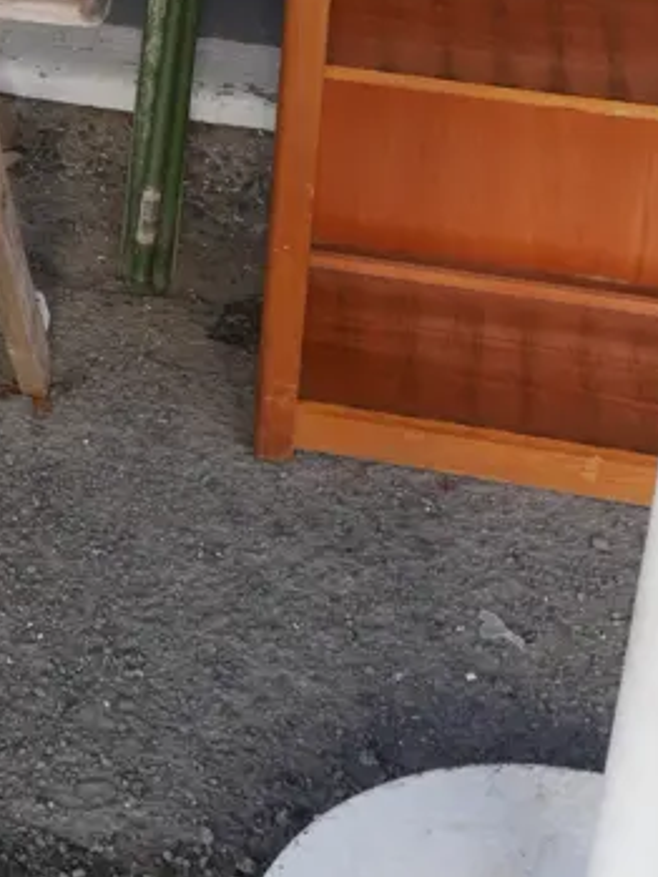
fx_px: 2229
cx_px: -289
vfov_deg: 21.0
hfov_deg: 15.6
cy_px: -118
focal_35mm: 88
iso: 200
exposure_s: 1/200
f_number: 5.6
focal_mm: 15
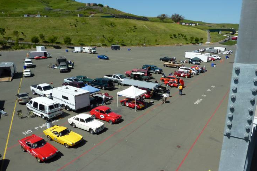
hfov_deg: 67.4
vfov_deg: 47.8
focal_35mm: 27
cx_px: 125
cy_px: 97
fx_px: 193
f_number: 5.6
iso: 80
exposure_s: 1/500
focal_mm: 4.1
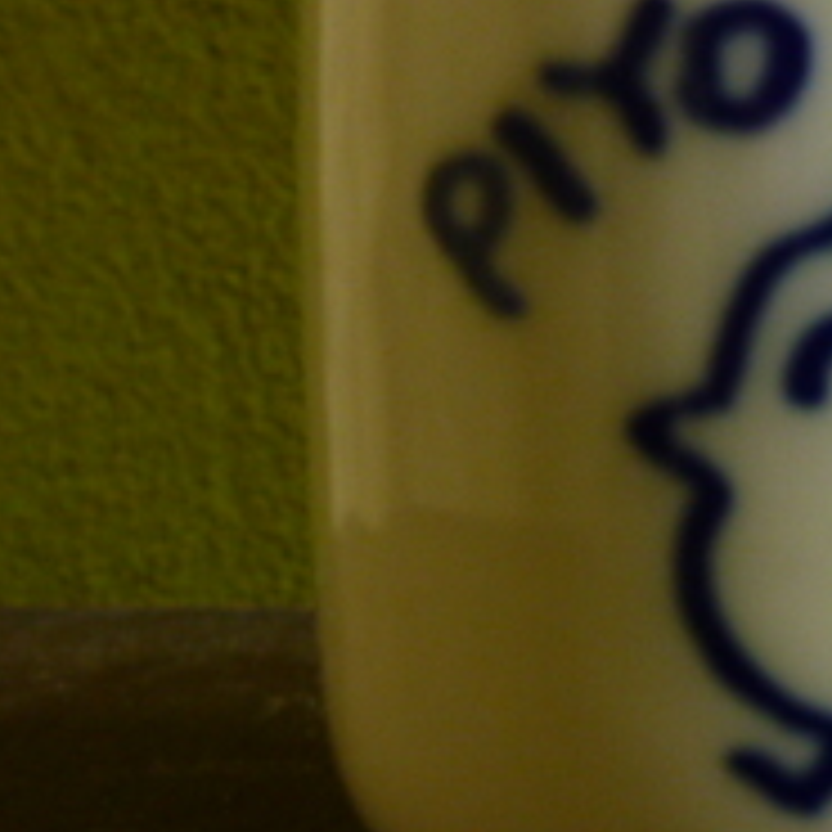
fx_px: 1496
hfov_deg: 28.7
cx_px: 877
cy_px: 445
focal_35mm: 55
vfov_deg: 31.1
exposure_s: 1/5
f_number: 3.3
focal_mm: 4.3
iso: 200
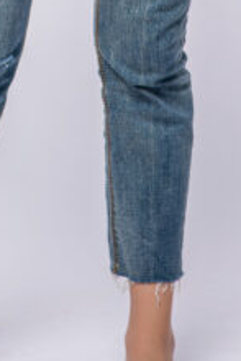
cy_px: -282
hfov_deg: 3.5
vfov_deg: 5.1
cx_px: 17
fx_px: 3970
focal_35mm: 396
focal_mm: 85
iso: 100
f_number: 4
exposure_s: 1/200
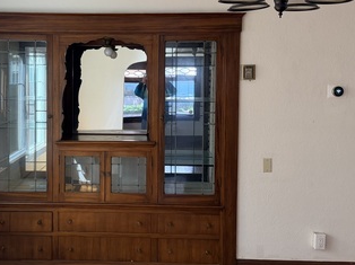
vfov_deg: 28.5
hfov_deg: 37.2
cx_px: 126
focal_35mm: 51
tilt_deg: -4.2
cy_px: 108
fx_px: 523
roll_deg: -0.4
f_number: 1.78
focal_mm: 6.76
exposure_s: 1/210
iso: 125
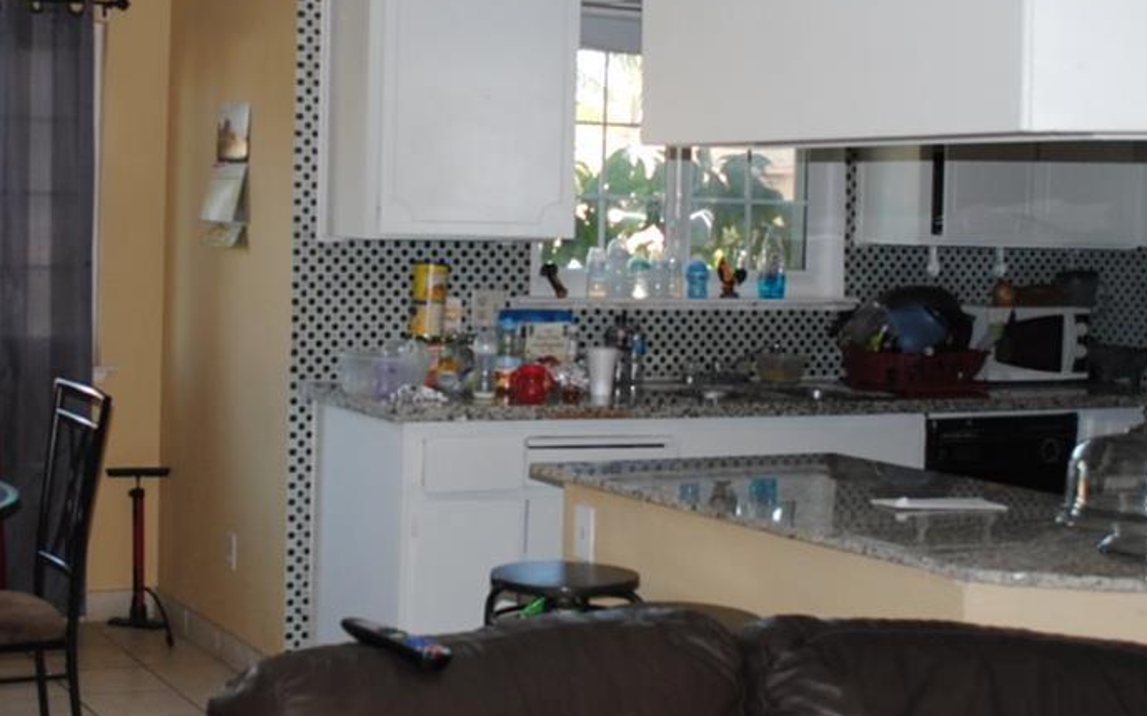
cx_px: 448
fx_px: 1875
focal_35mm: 60
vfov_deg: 21.6
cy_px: 282
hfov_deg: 33.9
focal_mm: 18
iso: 200
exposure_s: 1/60
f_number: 3.5
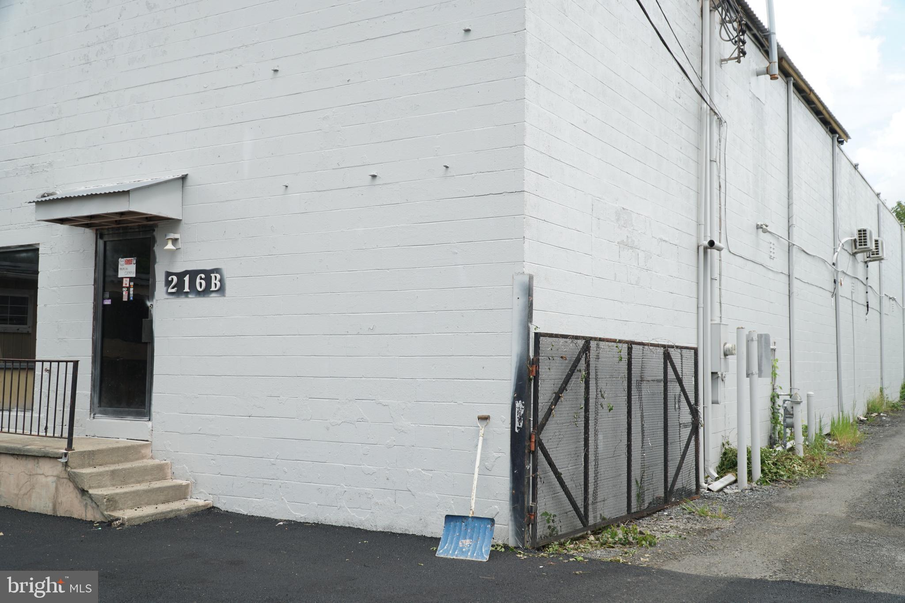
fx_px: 829
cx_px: 452
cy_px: 302
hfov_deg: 57.2
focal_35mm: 33
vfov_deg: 40.0
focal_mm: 22
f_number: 5
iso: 100
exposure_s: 1/250
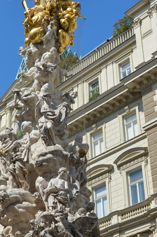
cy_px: 144
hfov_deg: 17.4
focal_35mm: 78
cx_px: 55
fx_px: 513
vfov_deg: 26.0
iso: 125
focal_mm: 32
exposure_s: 1/500
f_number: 7.1
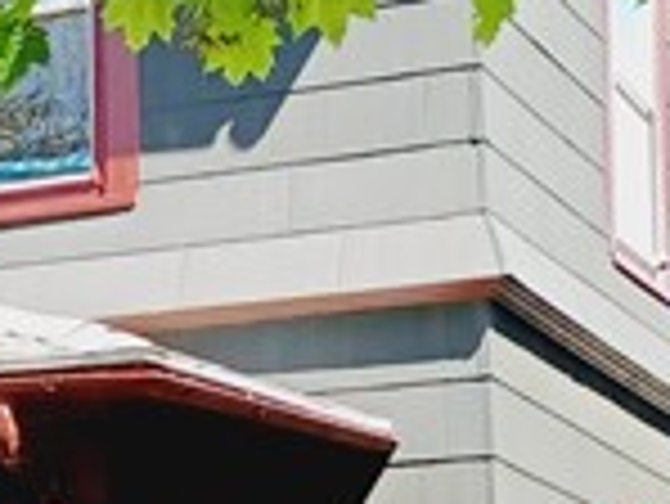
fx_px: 3332
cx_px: -571
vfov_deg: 8.6
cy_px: 562
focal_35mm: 172
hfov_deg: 10.7
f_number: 1.8
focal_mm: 4.6
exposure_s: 1/172
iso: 32
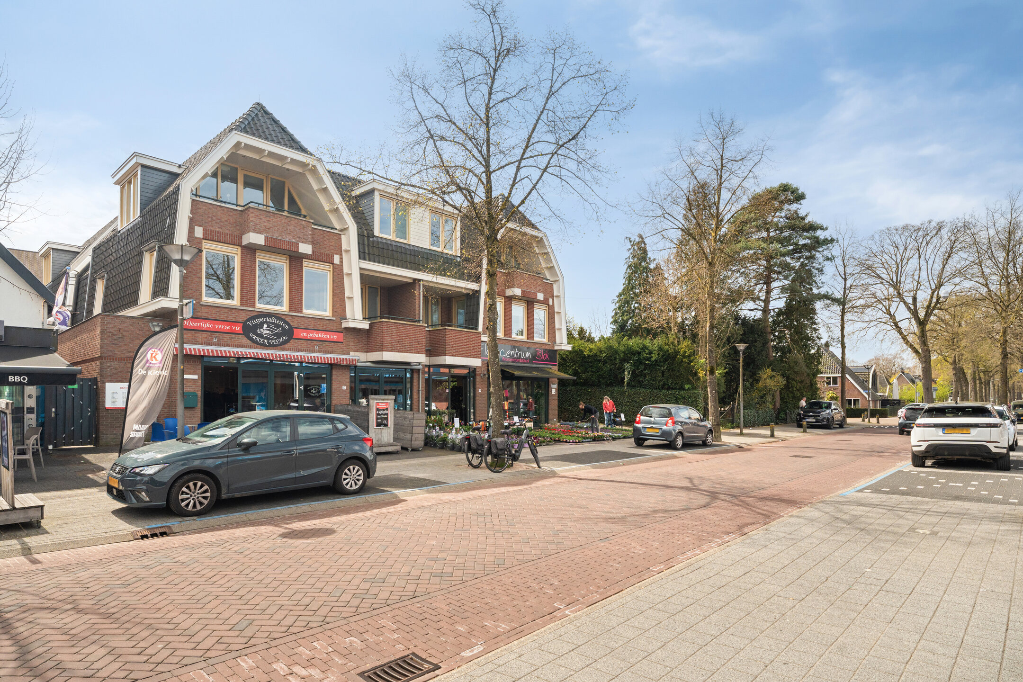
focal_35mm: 19
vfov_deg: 63.7
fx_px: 548
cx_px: 512
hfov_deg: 86.0
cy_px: 341
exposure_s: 1/640
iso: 500
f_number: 8
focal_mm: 19.3
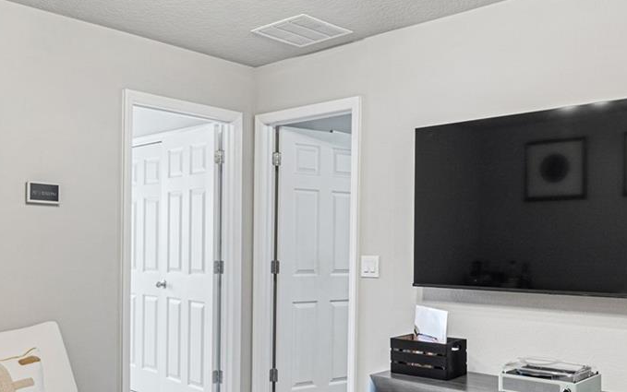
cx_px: 284
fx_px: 615
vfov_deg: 35.0
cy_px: 264
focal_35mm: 36
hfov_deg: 53.9
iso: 100
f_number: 9
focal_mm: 10
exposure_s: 1
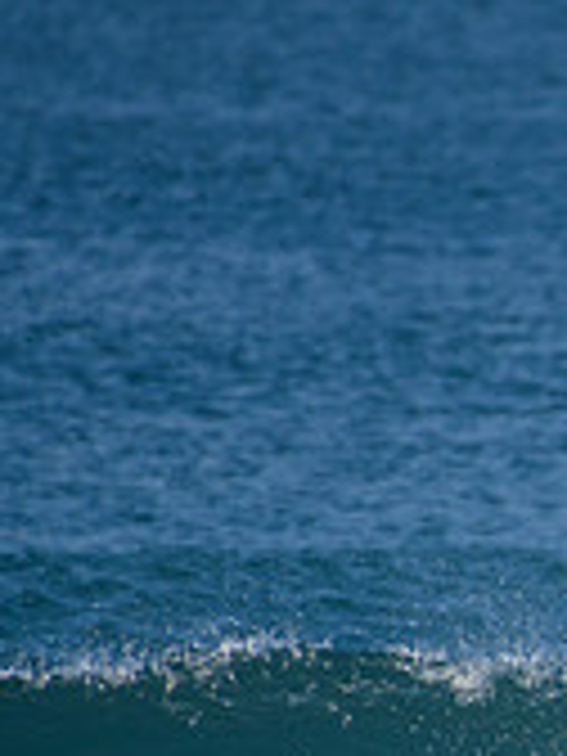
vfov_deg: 1.2
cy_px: 745
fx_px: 37499
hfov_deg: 0.9
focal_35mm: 1717
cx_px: 1080
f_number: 5.6
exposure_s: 1/2000
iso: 320
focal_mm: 500
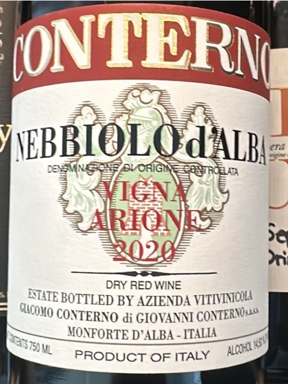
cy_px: 192
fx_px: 311
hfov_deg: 49.7
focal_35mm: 28
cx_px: 144
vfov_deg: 63.4
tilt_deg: -86.4
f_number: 2.2
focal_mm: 2.22
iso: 160
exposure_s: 1/40
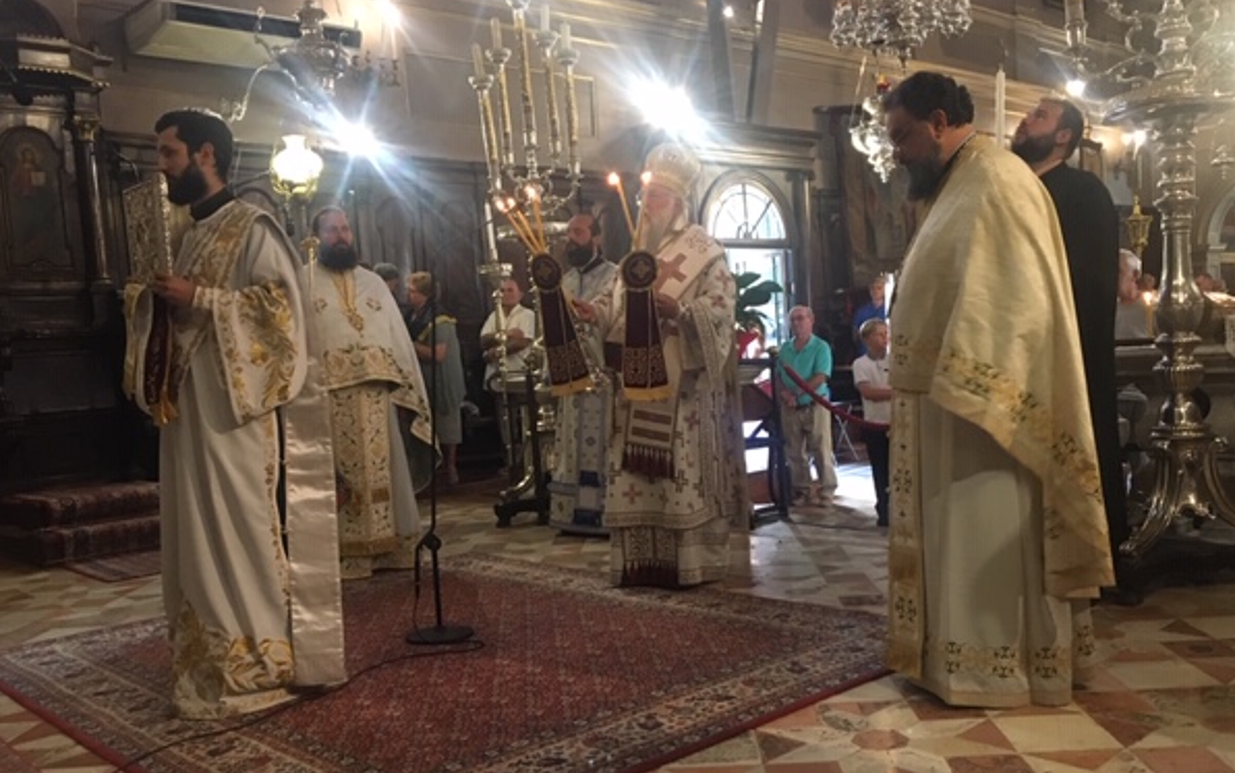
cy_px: 437
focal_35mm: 33
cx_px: 630
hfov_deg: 58.1
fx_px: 1111
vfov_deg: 38.3
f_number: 2.2
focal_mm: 4.15
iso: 250
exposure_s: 1/17
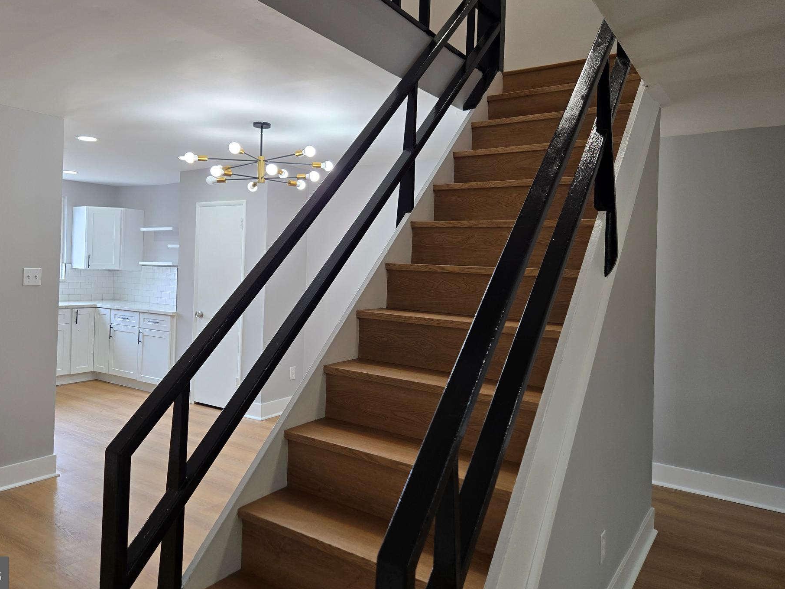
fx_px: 590
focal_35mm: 26
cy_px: 259
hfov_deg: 67.1
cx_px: 344
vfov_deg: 52.9
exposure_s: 1/120
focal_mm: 5.4
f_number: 1.8
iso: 64
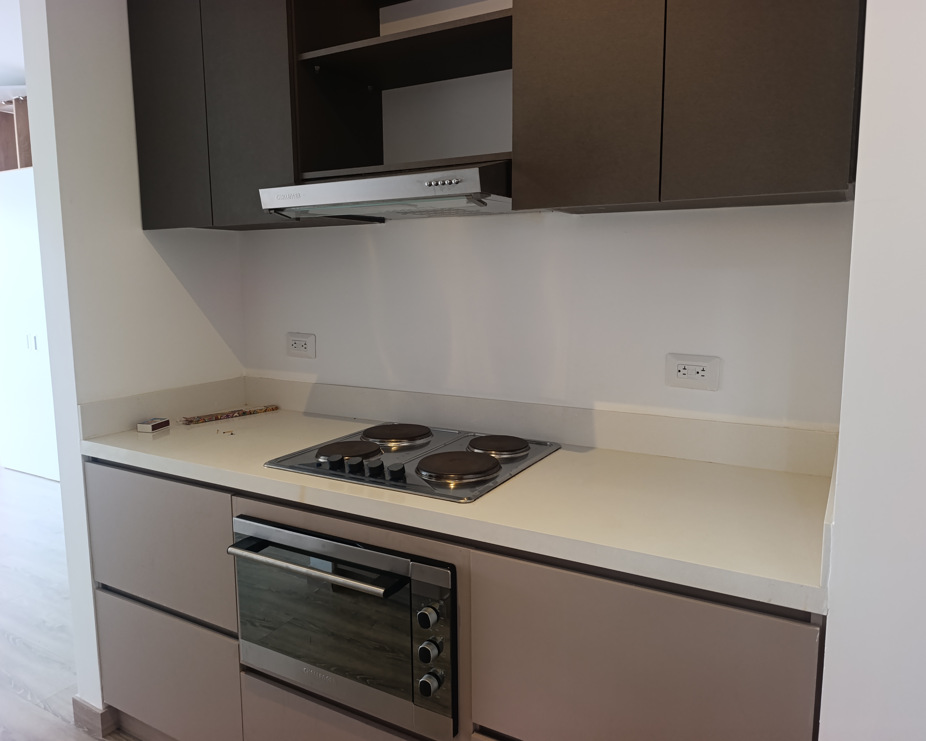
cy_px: 370
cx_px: 470
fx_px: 658
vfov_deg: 58.8
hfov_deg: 70.3
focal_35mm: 24
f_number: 1.6
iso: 800
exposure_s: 1/120
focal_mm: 6.14
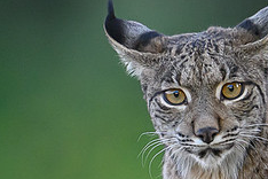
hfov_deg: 0.7
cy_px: 186
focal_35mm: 2772
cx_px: 176
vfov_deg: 0.5
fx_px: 20634
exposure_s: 1/250
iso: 2000
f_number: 4
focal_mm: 560
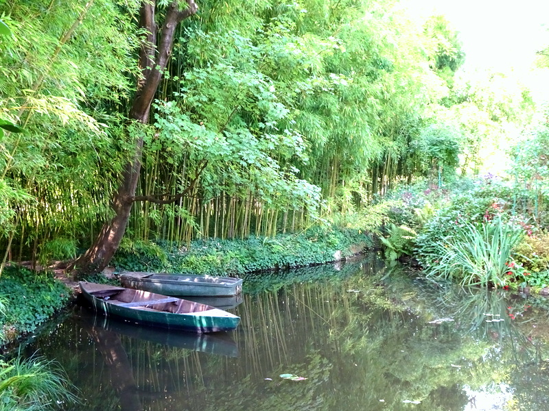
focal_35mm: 50
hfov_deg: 38.2
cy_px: 206
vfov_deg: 29.1
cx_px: 274
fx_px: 793
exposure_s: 1/50
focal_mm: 8.51
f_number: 4.5
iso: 400
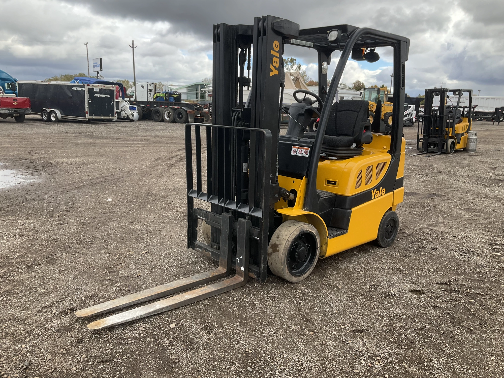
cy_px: 189
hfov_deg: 61.7
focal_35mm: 29
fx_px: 422
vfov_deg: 48.2
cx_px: 252
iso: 25
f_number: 1.8
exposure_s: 1/419
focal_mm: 3
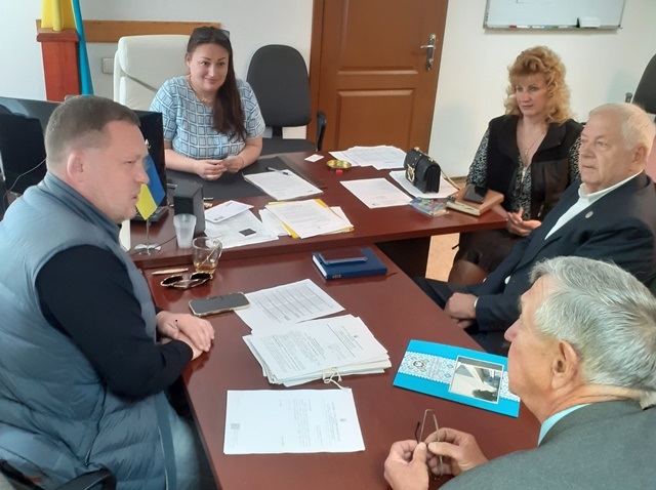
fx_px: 511
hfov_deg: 65.4
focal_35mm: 27
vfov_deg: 51.2
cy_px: 245
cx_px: 328
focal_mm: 3.6
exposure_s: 1/25
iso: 200
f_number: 1.9
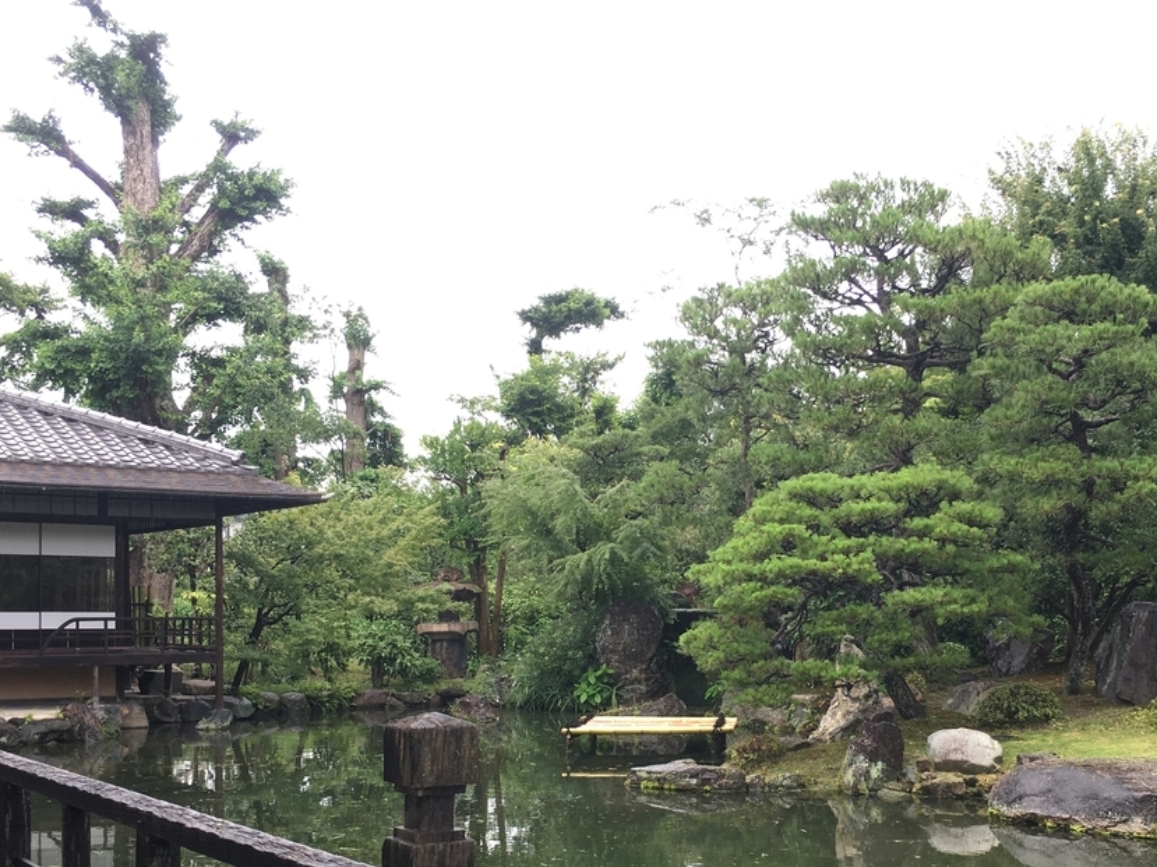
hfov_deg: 44.6
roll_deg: +0.1
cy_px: 612
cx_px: 678
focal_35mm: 42
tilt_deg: +0.9
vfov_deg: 33.9
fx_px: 1403
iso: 25
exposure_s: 1/125
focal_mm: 4.15
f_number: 2.2
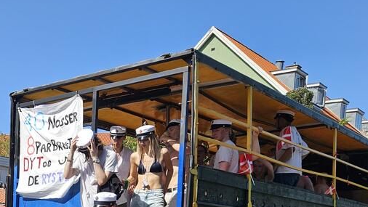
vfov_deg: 19.8
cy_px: 247
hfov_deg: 33.3
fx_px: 556
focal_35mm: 57
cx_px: -6
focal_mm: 5.4
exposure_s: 1/1614
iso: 25
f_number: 1.8
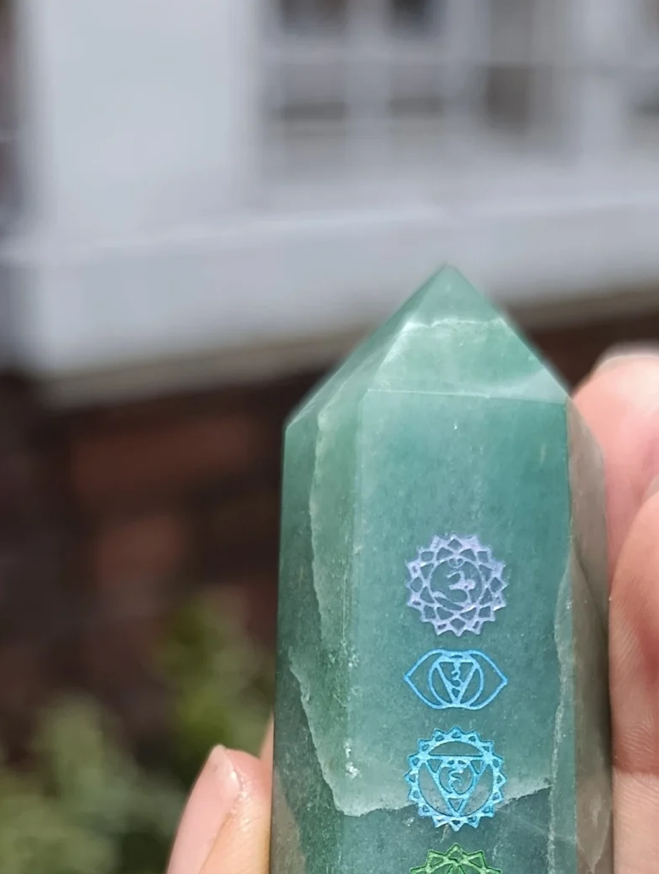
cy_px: 835
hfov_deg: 25.7
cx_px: 408
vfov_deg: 31.6
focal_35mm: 57
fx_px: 1443
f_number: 1.65
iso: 50
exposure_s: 1/296
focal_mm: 6.11
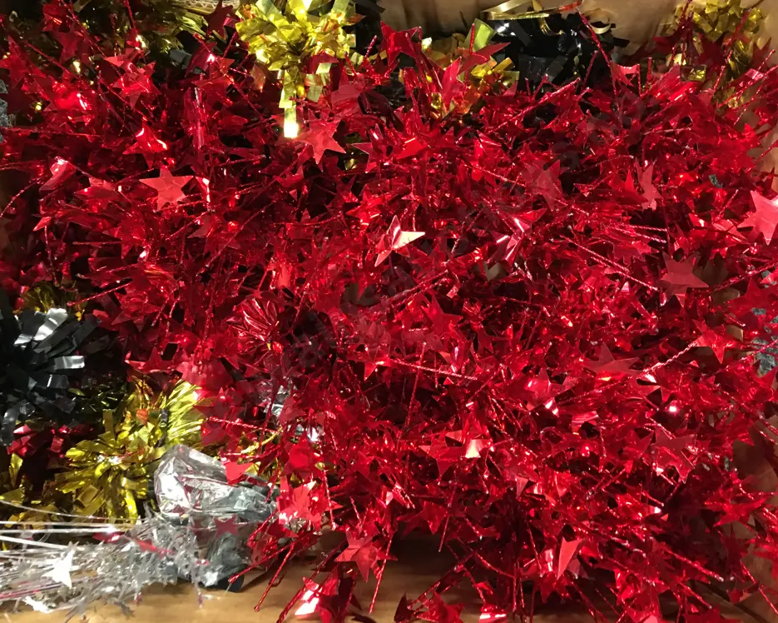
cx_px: 364
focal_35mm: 31
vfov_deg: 47.1
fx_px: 714
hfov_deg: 57.1
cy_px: 307
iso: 125
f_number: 2.2
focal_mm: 4.15
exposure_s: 1/8
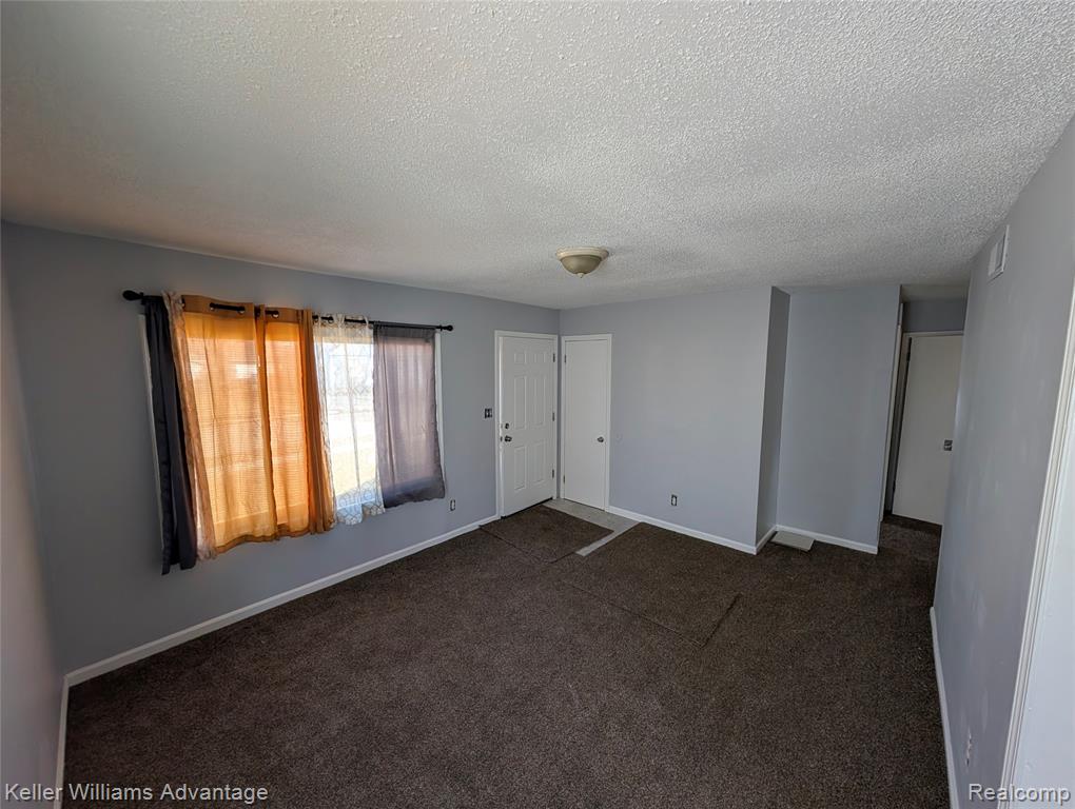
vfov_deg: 94.6
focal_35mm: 12
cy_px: 404
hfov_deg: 110.5
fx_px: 373
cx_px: 538
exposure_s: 1/152
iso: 54
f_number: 1.7
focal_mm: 2.02
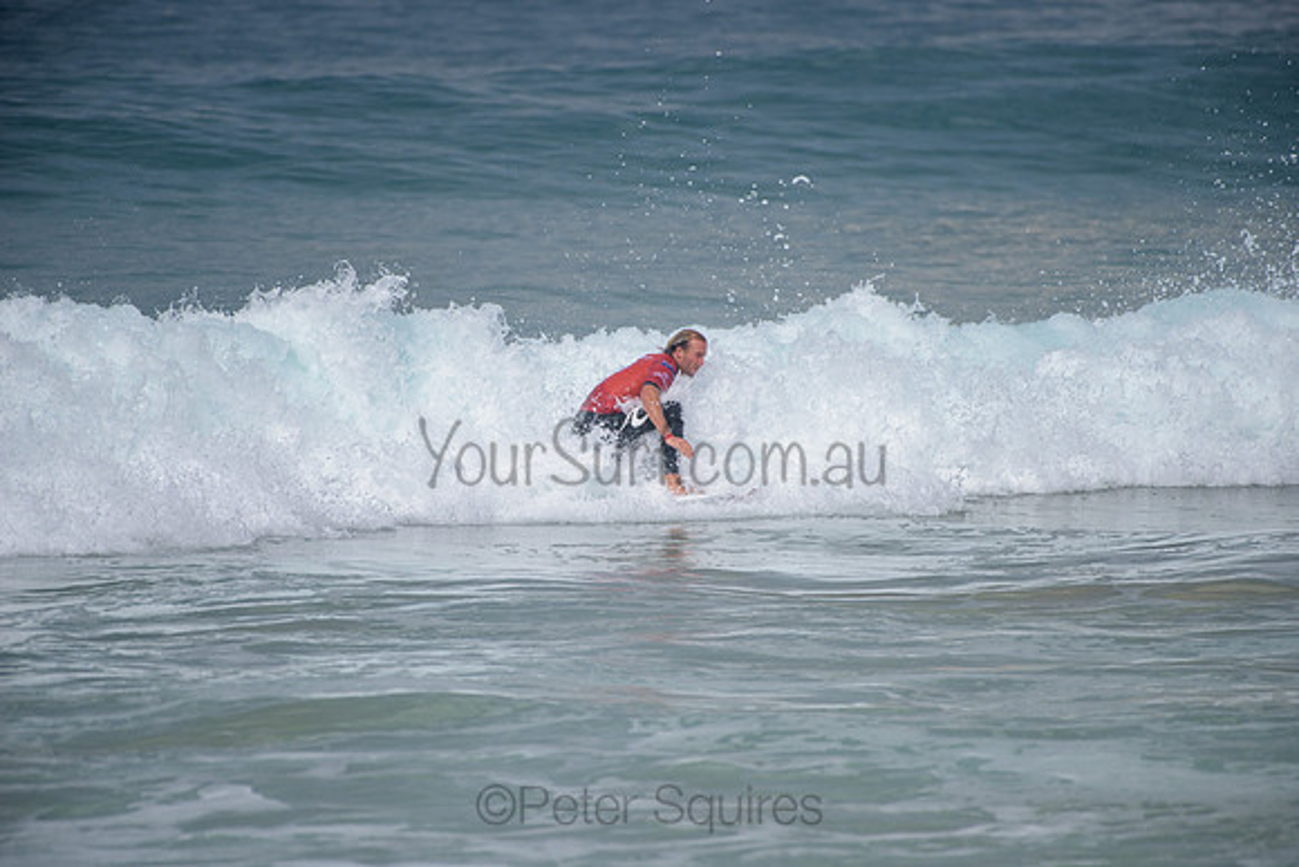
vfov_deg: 2.8
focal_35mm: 500
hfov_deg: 4.1
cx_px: 650
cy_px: 434
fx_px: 18045
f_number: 5.6
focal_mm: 500
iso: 180
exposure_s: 1/2000
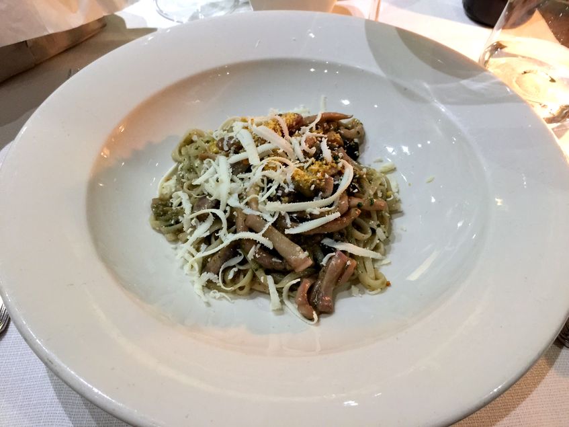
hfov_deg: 61.7
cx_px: 284
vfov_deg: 48.2
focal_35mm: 29
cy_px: 214
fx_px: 477
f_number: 2.2
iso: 125
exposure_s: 1/4
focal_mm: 4.15
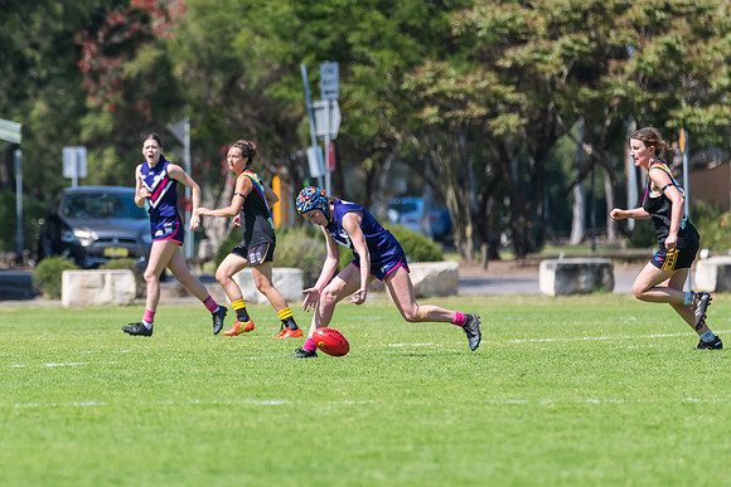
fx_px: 11072
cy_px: 204
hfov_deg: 3.8
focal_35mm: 545
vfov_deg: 2.5
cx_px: 207
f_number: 6.3
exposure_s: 1/2000
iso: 800
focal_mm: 380
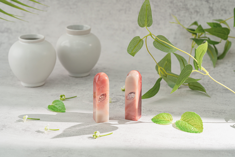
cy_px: 78
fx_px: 587
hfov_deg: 22.6
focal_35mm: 90
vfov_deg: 15.2
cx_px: 118
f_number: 8
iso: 640
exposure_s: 1/125
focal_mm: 90
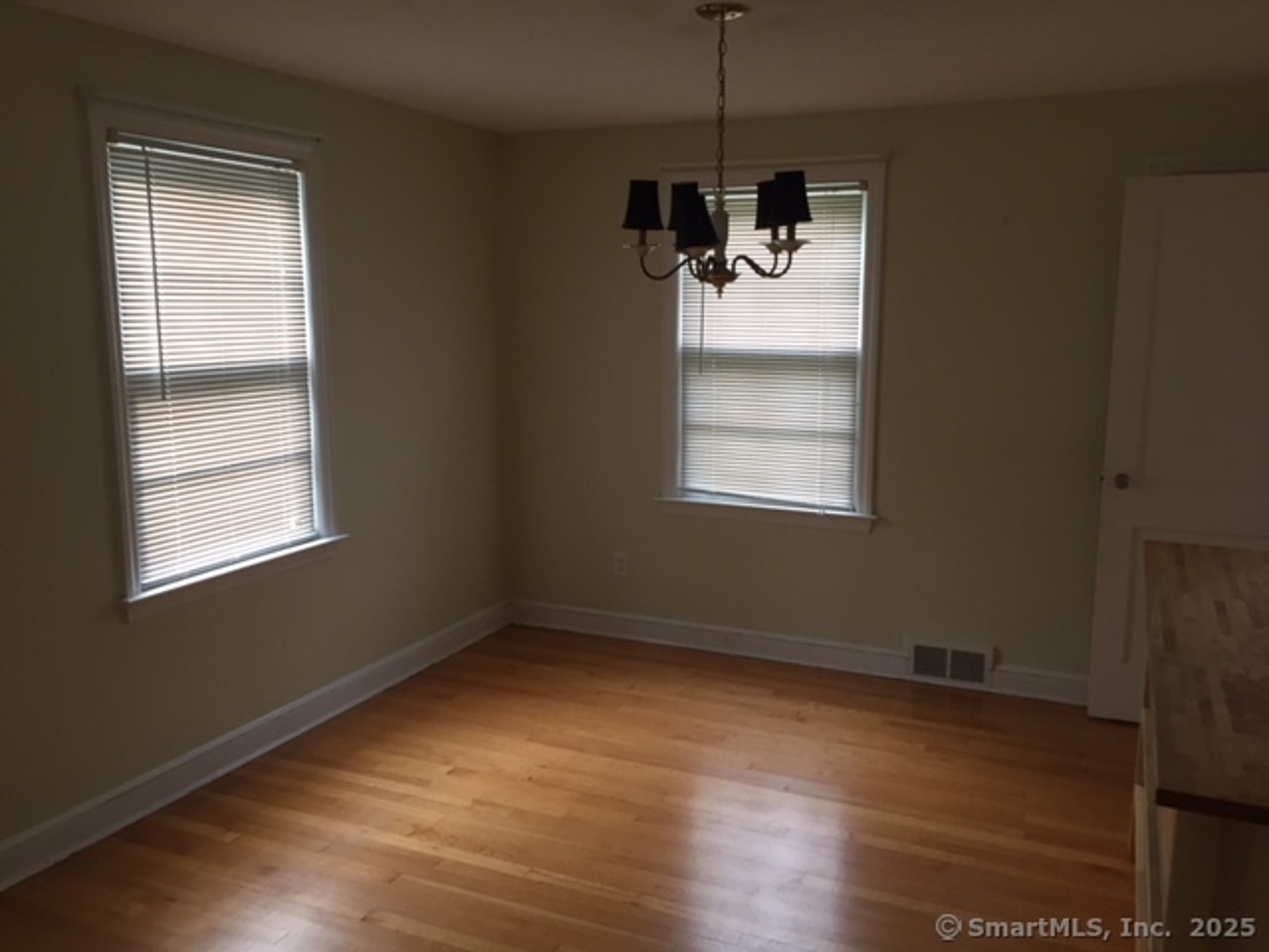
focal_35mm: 29
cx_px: 634
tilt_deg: -8.3
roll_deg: -1.4
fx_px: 1063
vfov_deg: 48.2
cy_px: 476
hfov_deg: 61.7
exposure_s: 1/30
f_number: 2.2
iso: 64
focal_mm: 4.15
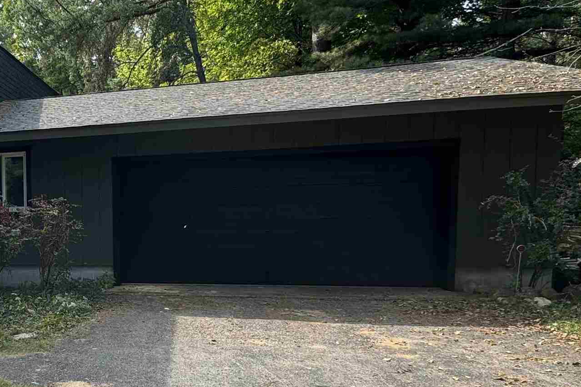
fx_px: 565
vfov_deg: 37.3
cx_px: 33
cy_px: 266
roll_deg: +2.4
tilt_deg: -4.1
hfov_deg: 47.5
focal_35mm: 35
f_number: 2.2
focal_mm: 2.22
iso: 40
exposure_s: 1/261
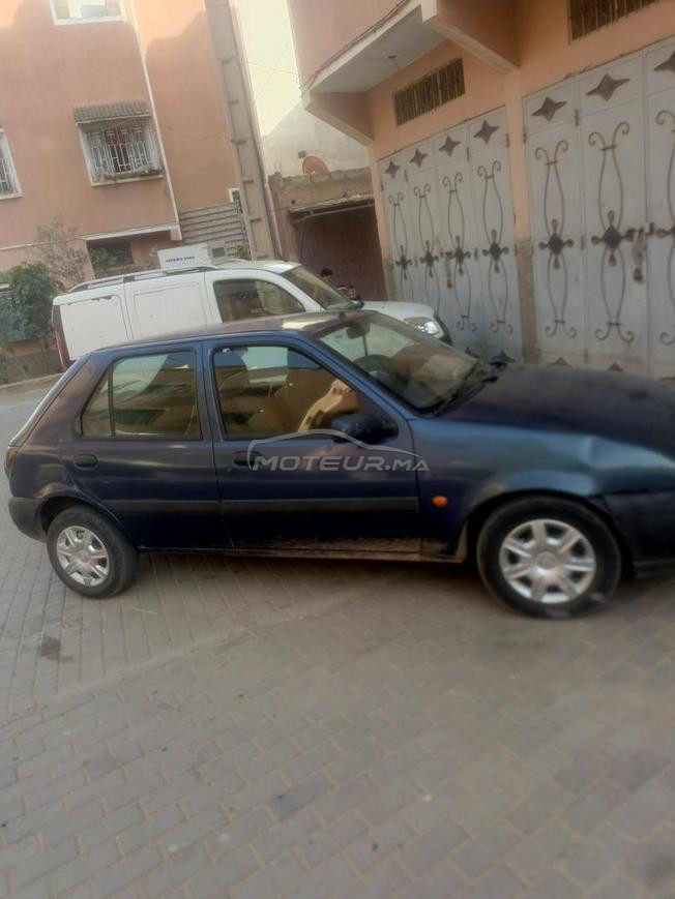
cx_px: 338
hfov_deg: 54.9
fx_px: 650
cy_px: 450
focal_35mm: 25
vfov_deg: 69.4
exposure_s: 1/139
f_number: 1.69
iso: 112
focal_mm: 4.76
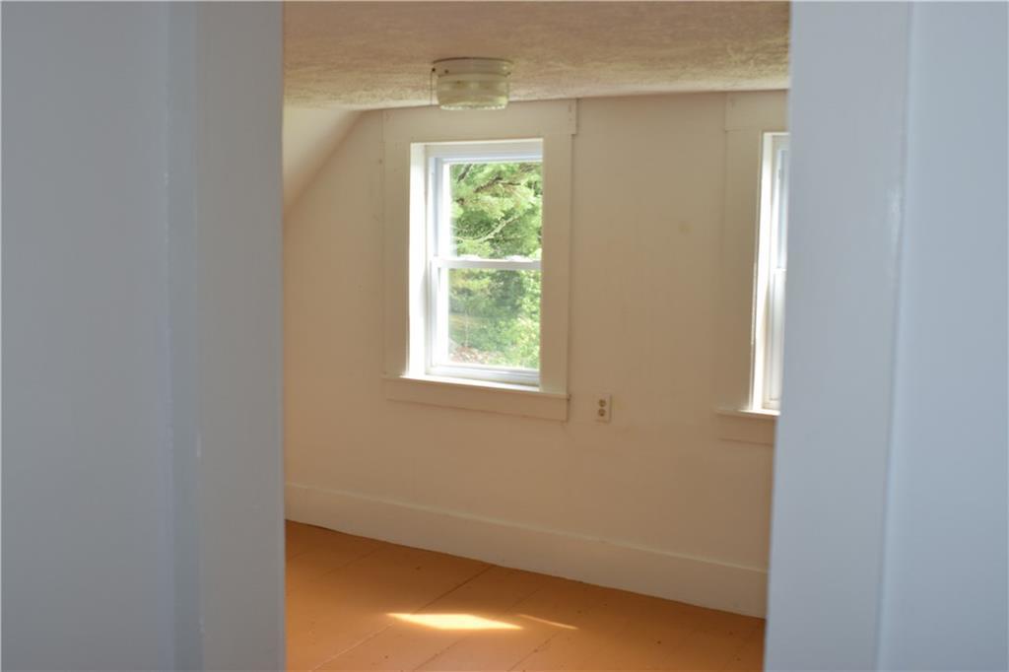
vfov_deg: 36.8
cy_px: 336
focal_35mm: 36
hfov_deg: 53.1
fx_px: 1009
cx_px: 504
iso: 500
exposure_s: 1/125
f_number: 5.6
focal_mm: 24
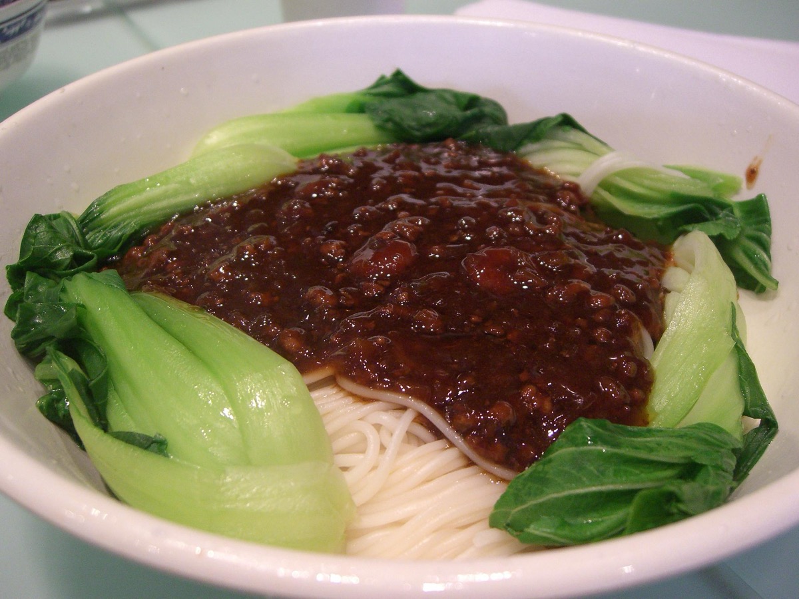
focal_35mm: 38
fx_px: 877
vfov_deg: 37.7
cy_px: 300
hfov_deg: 49.0
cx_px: 400
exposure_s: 1/30
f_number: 2.8
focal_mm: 7.9
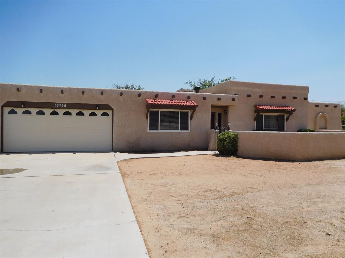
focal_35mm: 25
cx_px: 172
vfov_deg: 54.9
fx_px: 249
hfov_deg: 69.4
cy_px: 129
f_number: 6.8
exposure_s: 1/640
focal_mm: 4.5
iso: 125
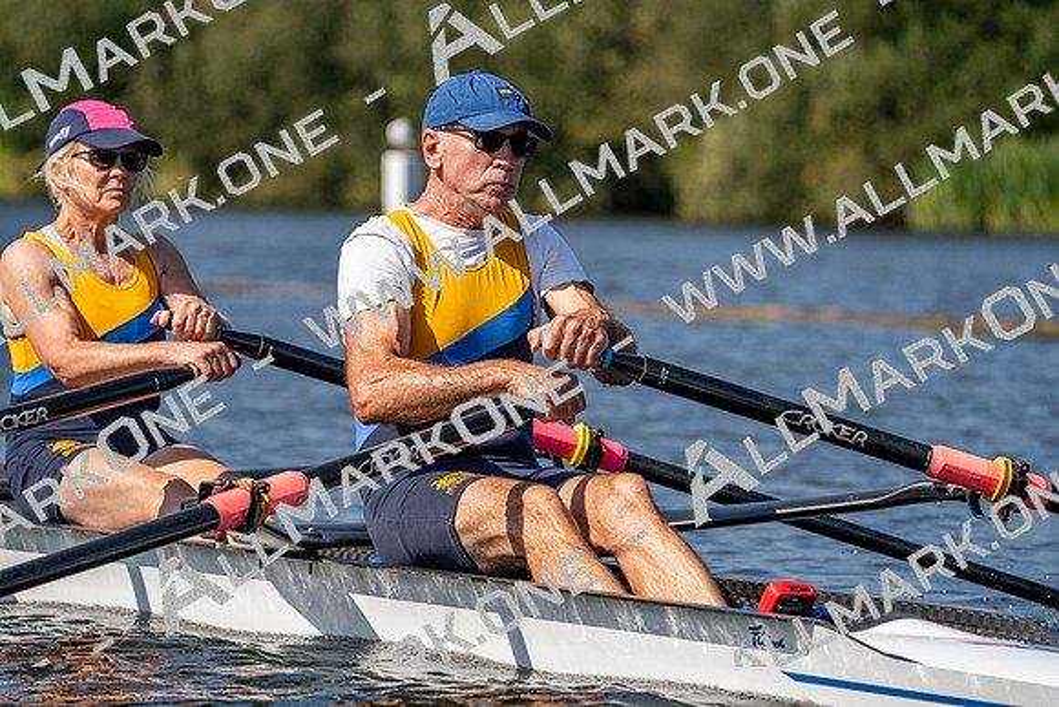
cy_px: 354
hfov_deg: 8.1
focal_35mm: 255
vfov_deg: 5.4
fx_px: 7503
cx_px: 530
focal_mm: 255
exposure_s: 1/2000
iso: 200
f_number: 5.6
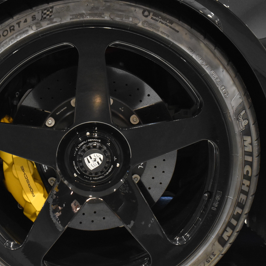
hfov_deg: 19.9
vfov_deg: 19.9
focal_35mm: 87
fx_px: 756
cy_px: 159
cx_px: 97
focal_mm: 34
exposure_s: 1/50
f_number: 8
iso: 3200
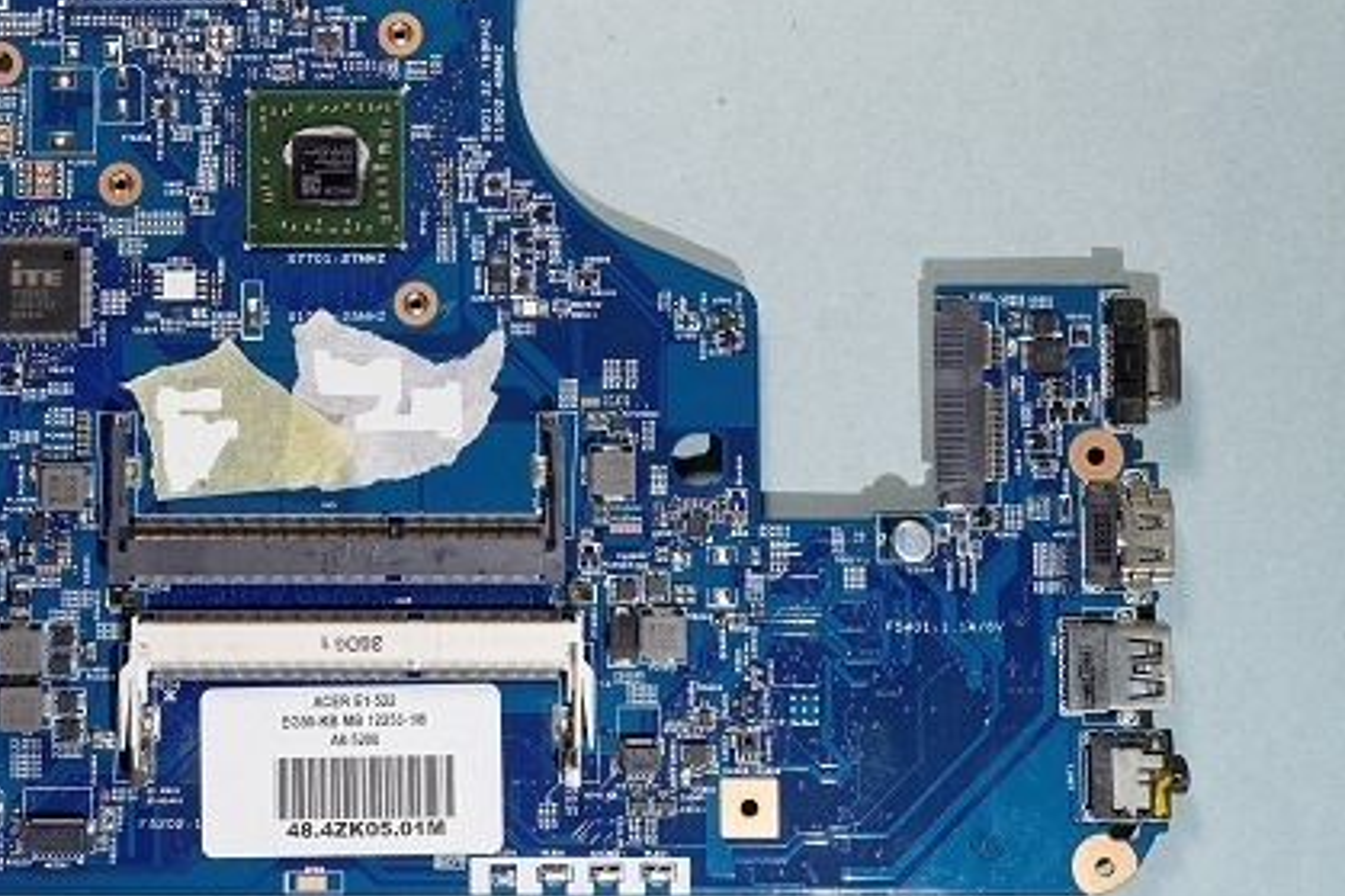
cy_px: 167
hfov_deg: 33.6
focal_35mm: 59
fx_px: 2203
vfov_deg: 22.6
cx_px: 421
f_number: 8
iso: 100
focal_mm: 22
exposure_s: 1/6
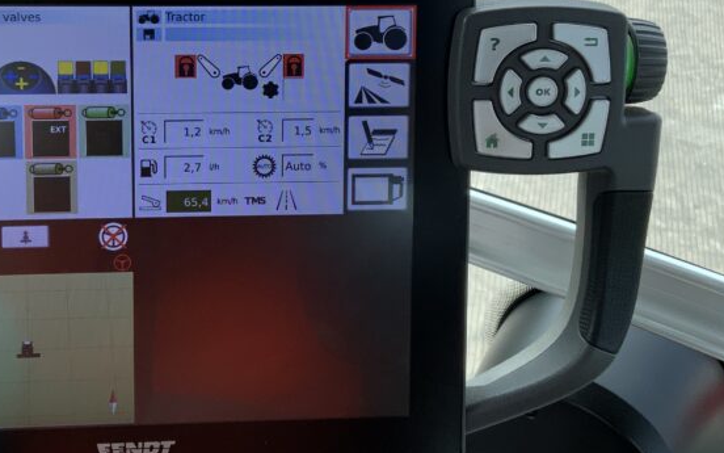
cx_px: 254
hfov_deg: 35.4
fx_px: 1125
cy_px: 121
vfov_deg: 22.6
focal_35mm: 57
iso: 16
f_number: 1.8
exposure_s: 1/524
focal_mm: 3
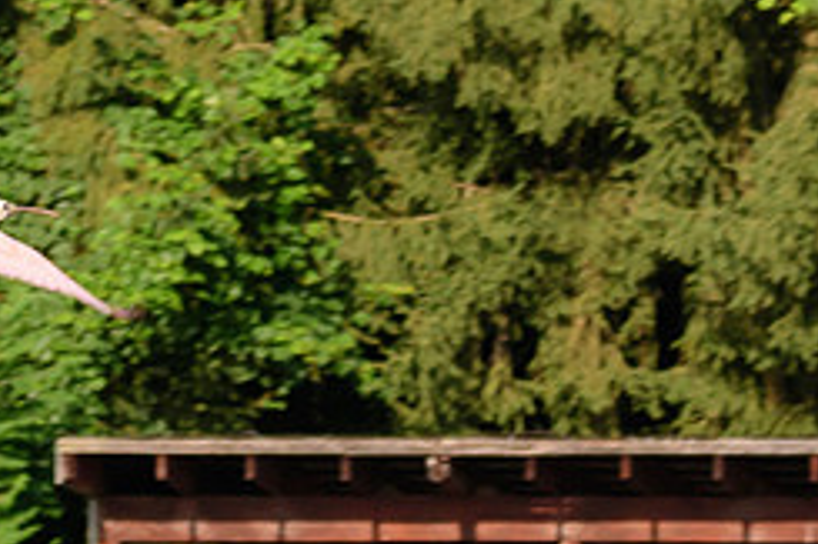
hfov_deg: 1.9
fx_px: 25158
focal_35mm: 1108
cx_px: -230
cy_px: 274
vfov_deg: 1.2
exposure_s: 1/500
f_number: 8
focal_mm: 150
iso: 200
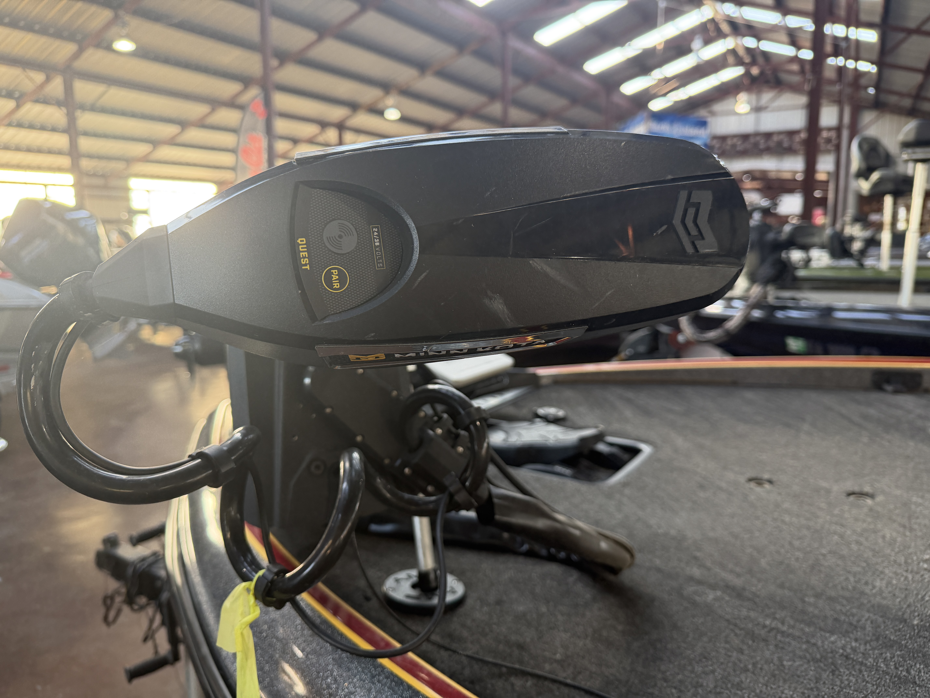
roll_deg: +0.0
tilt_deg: -9.1
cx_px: 465
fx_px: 645
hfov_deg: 71.6
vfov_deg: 56.8
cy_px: 349
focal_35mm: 24
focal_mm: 6.76
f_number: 1.78
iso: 250
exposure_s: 1/120
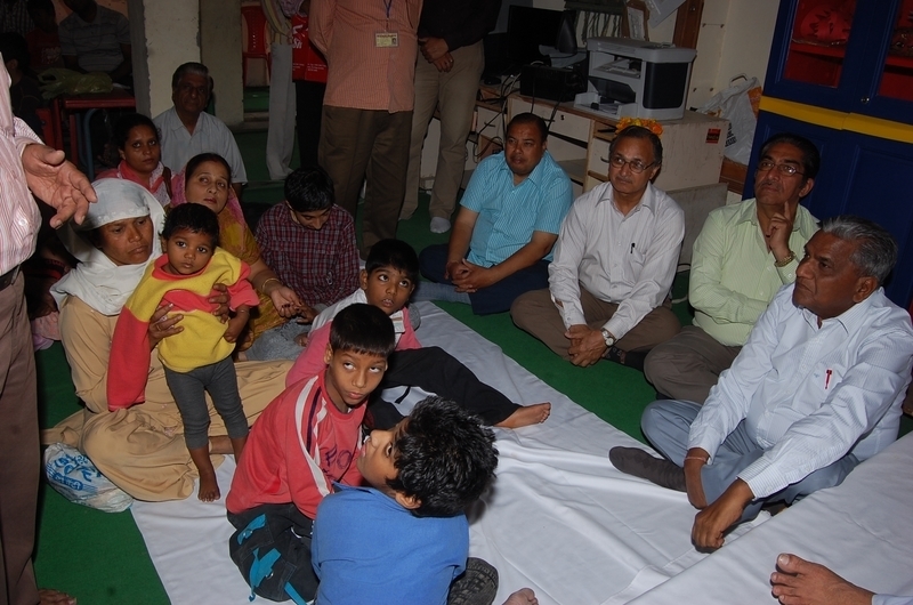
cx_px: 456
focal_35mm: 28
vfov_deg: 45.5
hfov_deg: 64.7
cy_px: 302
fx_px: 721
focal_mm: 19
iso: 200
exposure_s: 1/125
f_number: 10
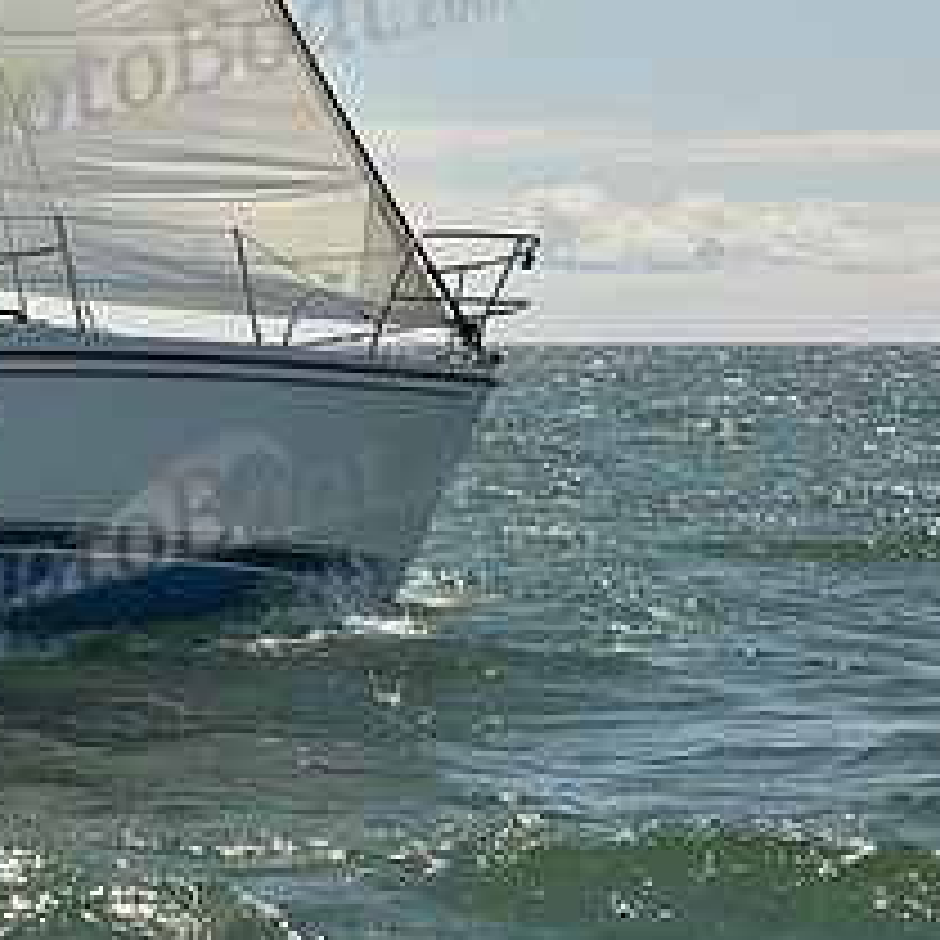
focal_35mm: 165
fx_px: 5069
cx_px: -346
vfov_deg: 10.6
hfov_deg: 10.3
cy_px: 353
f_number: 13
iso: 320
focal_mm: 70
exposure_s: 1/800
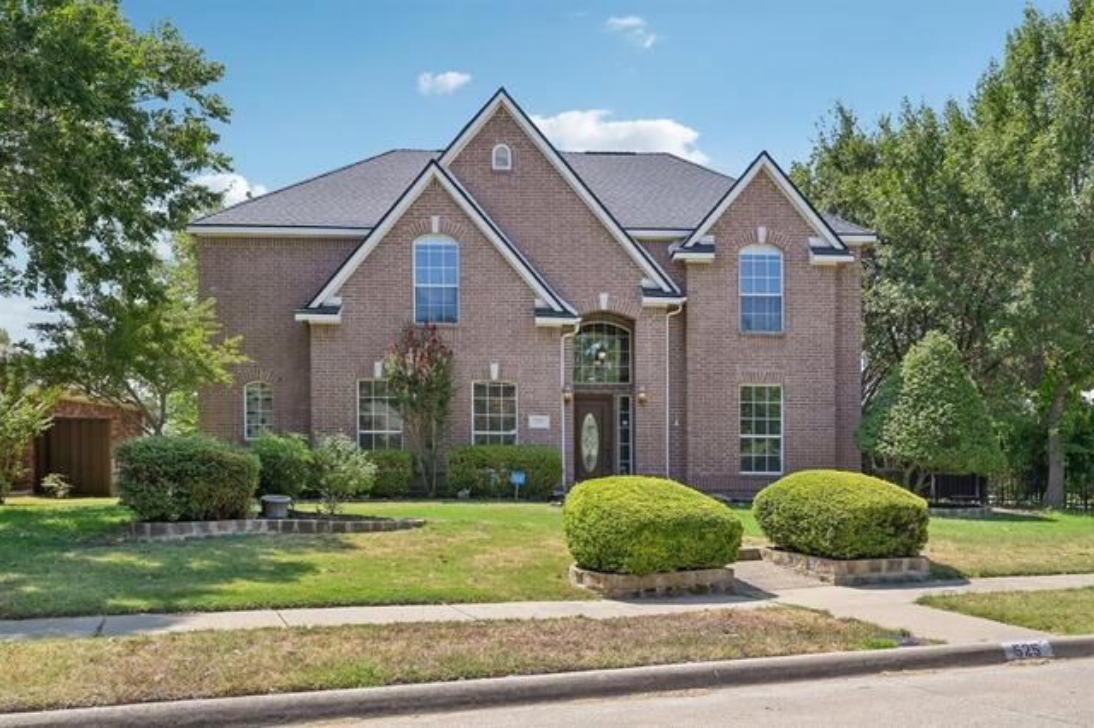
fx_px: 911
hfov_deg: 62.0
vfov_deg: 43.6
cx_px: 547
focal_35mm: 30
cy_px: 364
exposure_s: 1/640
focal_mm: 30
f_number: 8
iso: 400
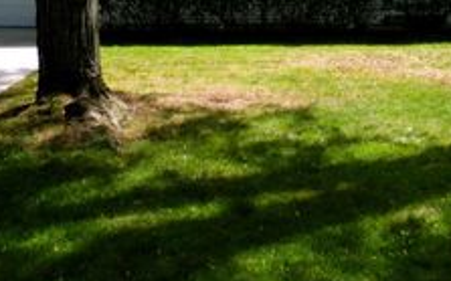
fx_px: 700
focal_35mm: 57
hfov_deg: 35.6
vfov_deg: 21.3
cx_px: 267
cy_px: -45
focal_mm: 4.3
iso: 100
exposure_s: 1/450
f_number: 3.7
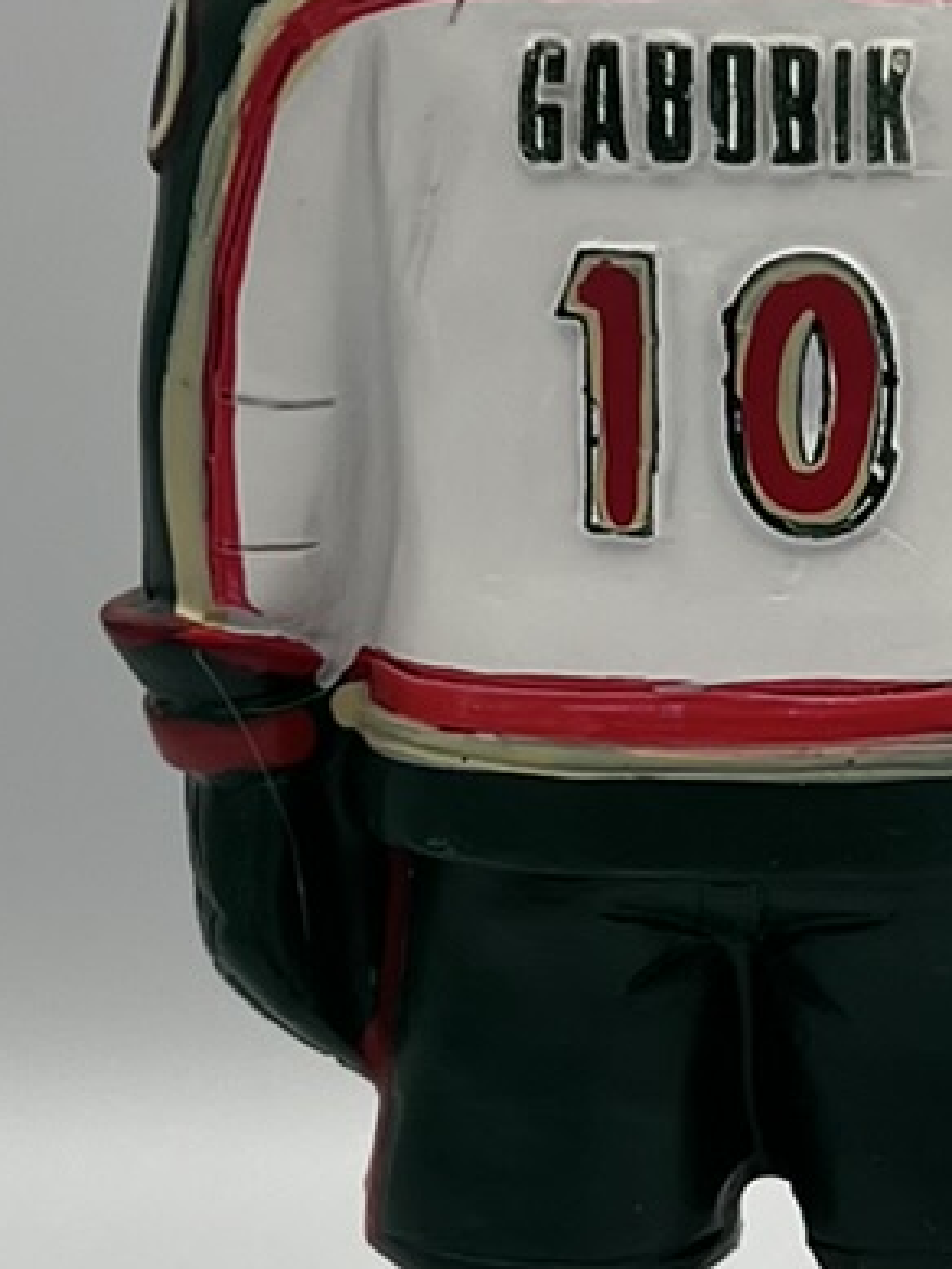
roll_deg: +0.5
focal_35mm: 137
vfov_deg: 14.4
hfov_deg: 10.8
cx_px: 867
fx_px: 5021
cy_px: 705
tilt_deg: -15.0
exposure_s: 1/1431
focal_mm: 5.7
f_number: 1.5
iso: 50
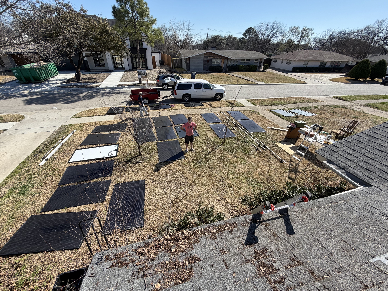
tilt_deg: -32.1
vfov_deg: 85.7
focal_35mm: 14
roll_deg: -1.6
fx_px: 157
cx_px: 194
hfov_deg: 102.1
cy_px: 146
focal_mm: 2.22
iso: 25
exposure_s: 1/770
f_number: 2.2
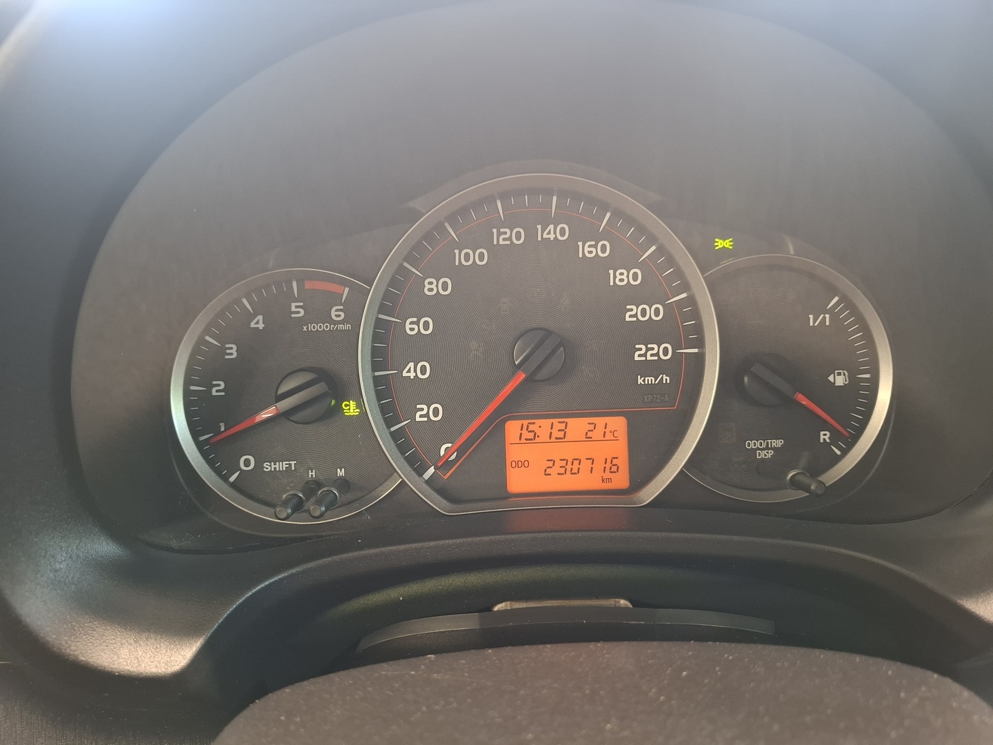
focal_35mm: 23
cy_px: 372
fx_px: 660
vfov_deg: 58.9
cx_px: 496
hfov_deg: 73.9
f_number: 1.8
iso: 400
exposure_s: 1/30
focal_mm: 5.54
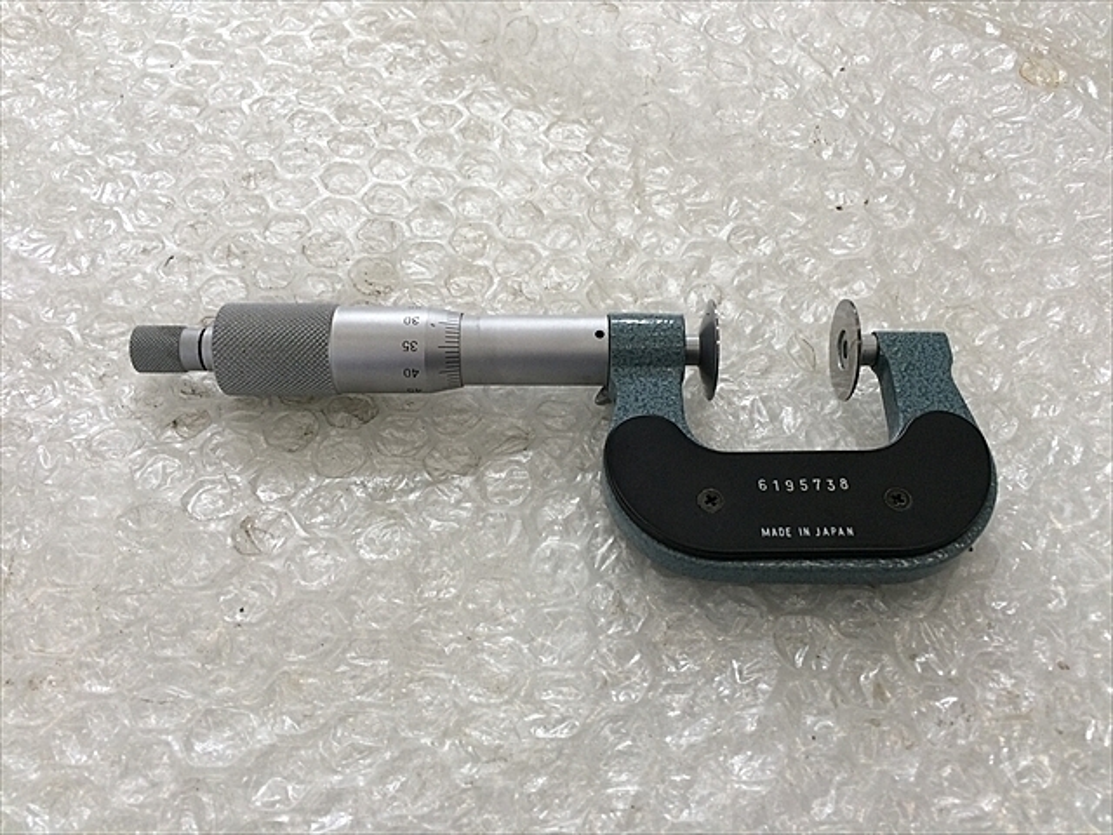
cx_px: 556
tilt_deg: -53.4
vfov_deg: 48.2
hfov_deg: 61.7
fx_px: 932
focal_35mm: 29
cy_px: 418
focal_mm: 4.15
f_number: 2.2
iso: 64
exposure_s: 1/120
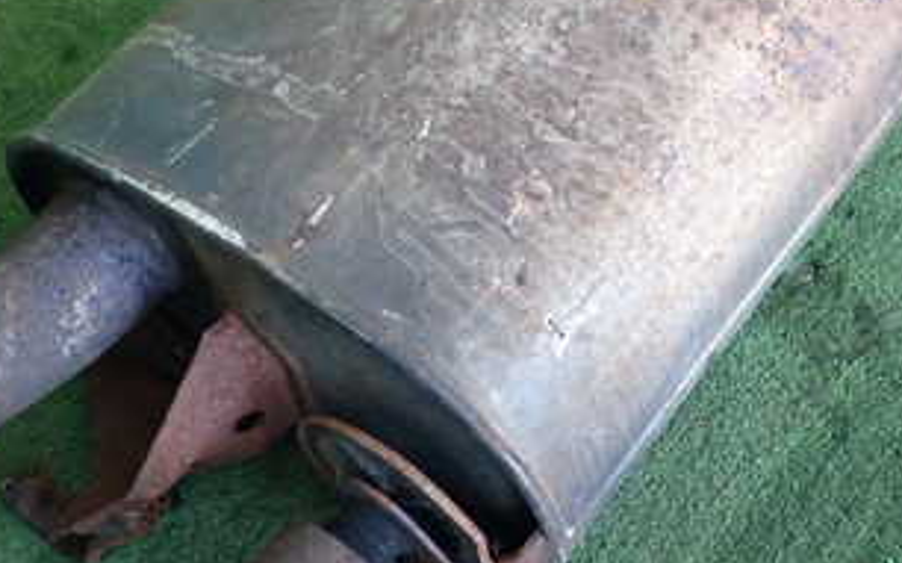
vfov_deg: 16.4
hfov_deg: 26.1
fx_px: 1941
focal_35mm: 79
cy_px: 100
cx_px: 560
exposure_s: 1/125
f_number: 2.7
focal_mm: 6.83
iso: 500
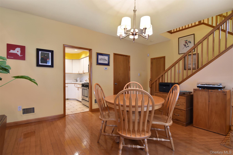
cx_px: 116
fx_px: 107
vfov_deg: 72.0
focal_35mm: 16
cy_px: 78
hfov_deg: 95.0
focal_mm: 11
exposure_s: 1/40
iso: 640
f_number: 7.1
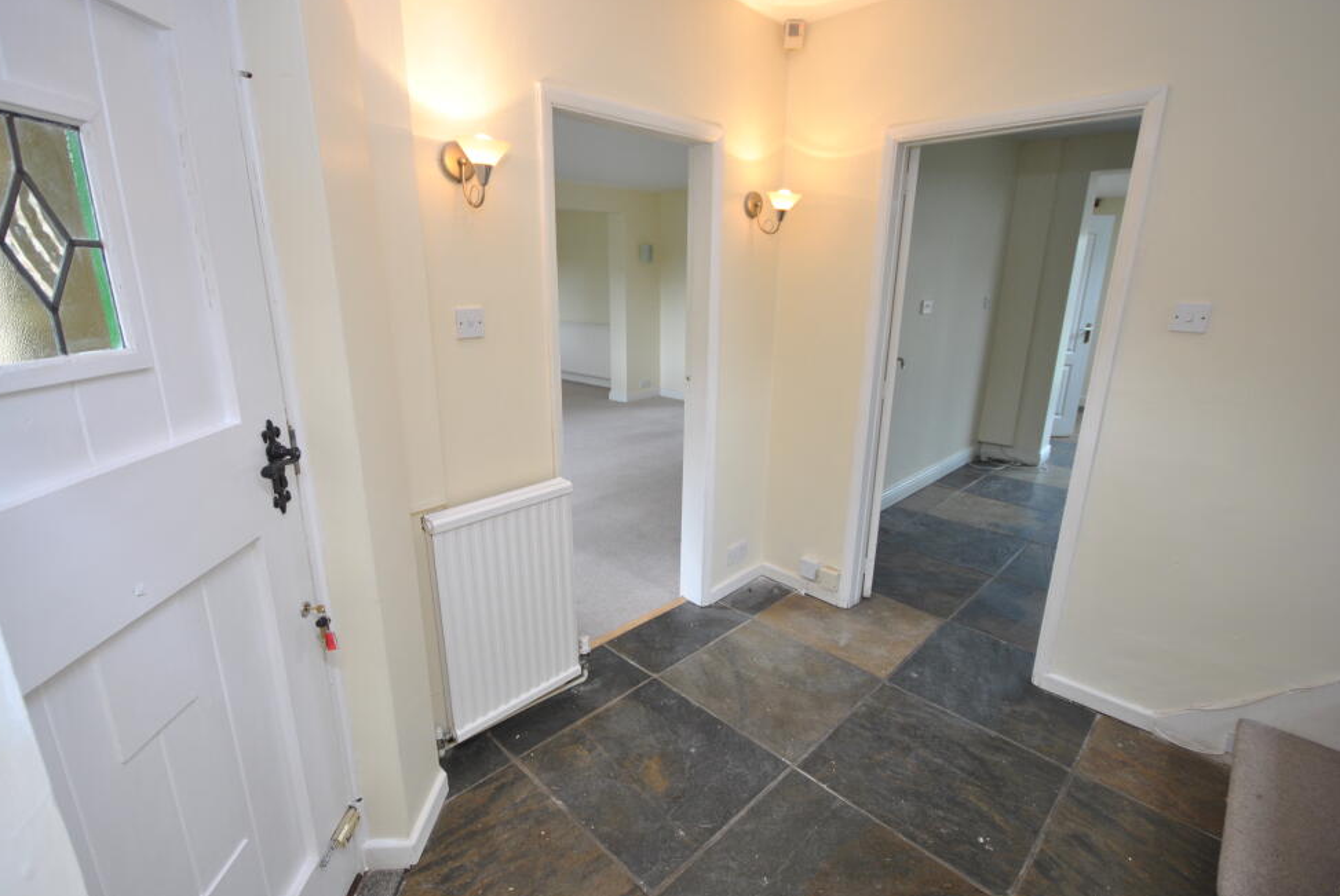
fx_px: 765
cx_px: 639
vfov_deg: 60.7
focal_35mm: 21
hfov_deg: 82.4
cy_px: 441
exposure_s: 1/30
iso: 360
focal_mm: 13
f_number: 4.5
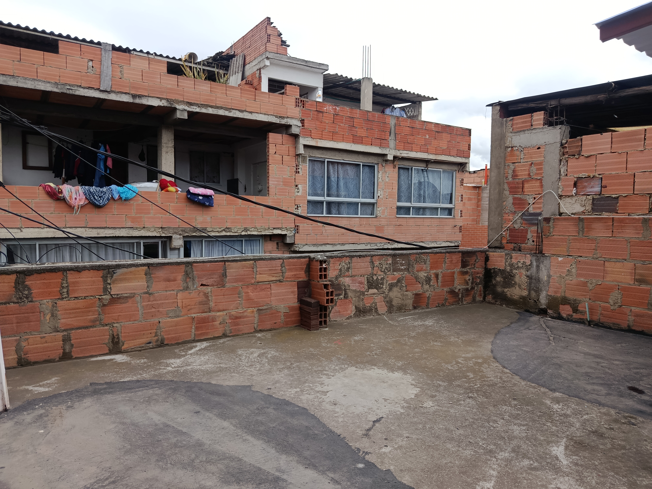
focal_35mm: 24
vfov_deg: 56.8
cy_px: 244
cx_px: 326
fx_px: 452
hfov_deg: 71.6
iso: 50
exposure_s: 1/365
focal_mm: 5.24
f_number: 1.7
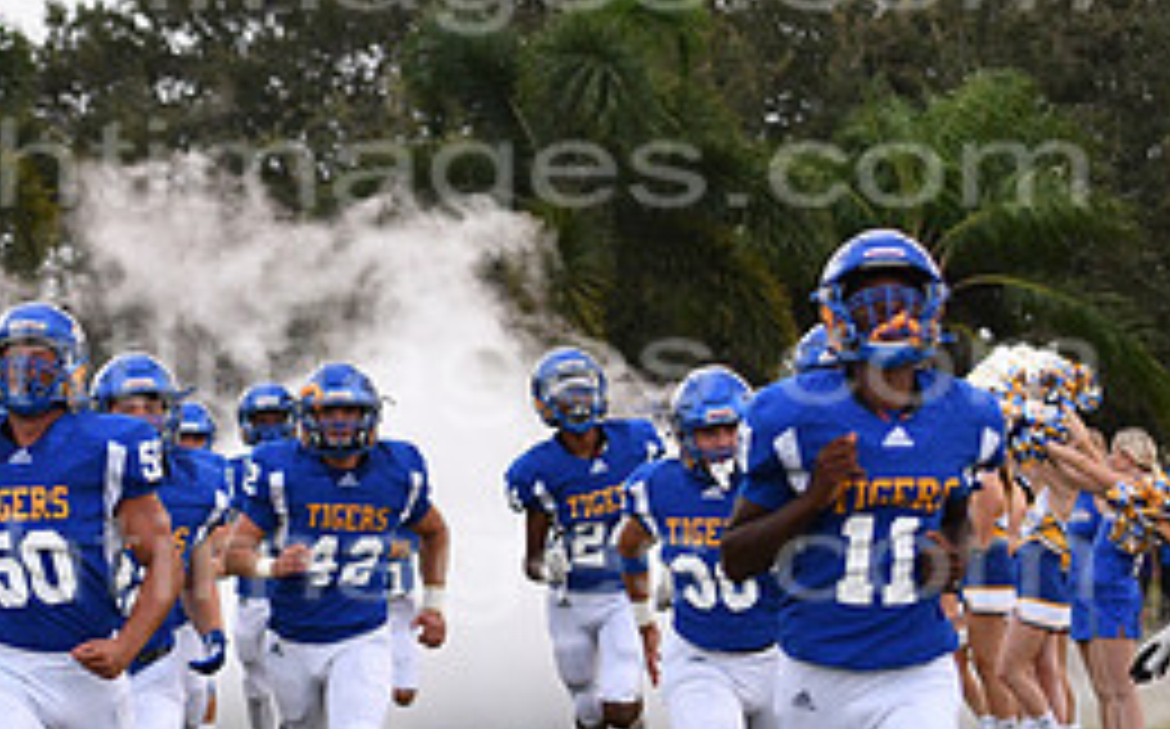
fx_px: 7614
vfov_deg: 5.5
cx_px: 86
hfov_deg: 8.7
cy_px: 470
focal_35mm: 239
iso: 800
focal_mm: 70
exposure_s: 1/1250
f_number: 3.2
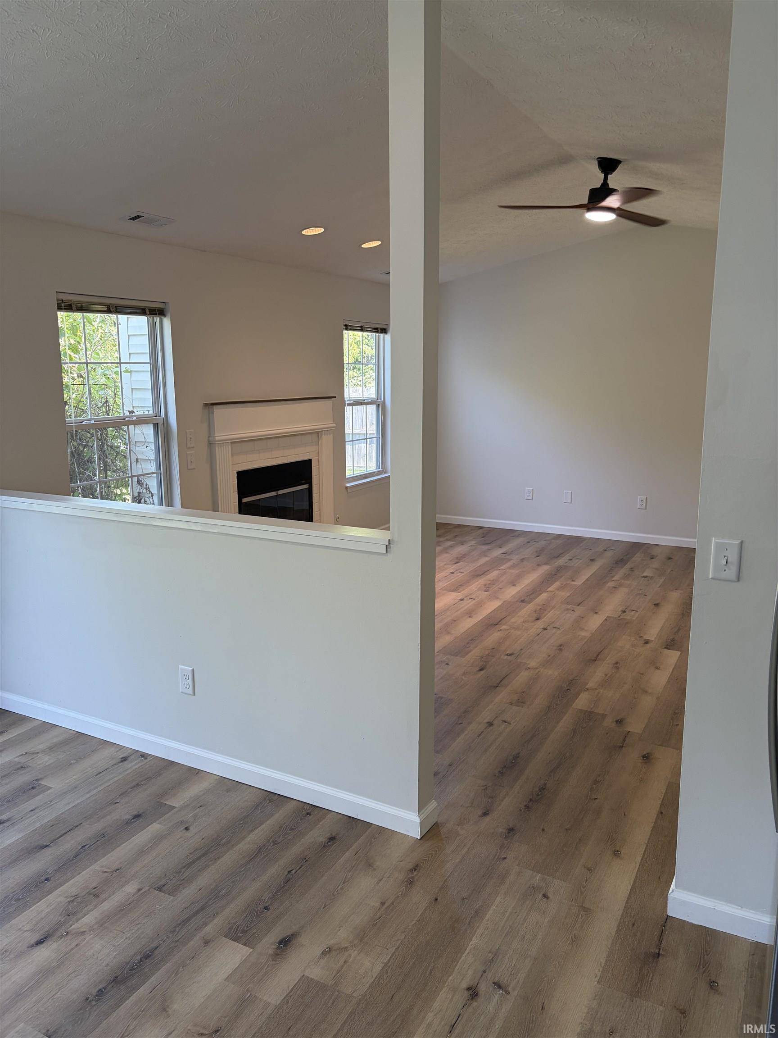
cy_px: 519
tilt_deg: -10.0
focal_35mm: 26
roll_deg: +0.5
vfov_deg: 67.3
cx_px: 389
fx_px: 779
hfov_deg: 53.1
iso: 80
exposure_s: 1/120
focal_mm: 5.96
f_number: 1.6
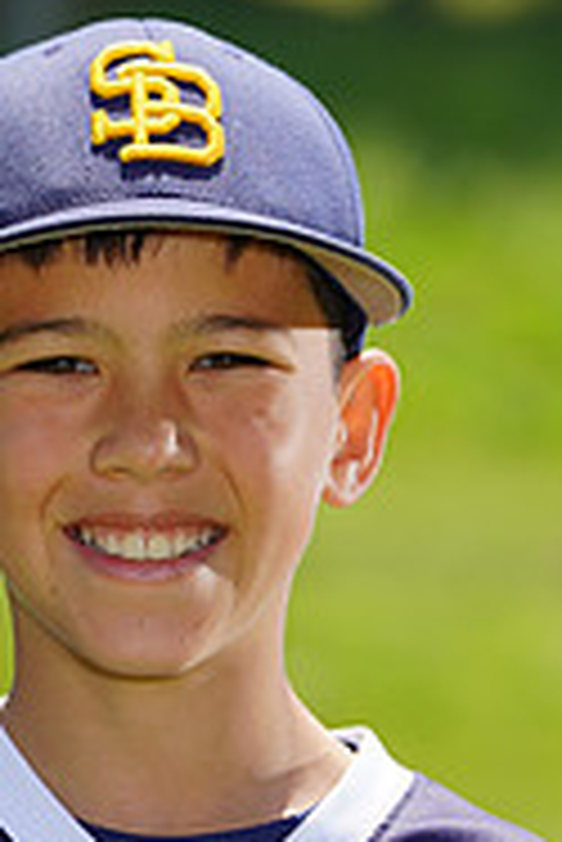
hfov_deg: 1.9
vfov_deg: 2.9
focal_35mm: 720
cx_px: 79
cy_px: 950
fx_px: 16828
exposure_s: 1/250
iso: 100
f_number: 8
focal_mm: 232
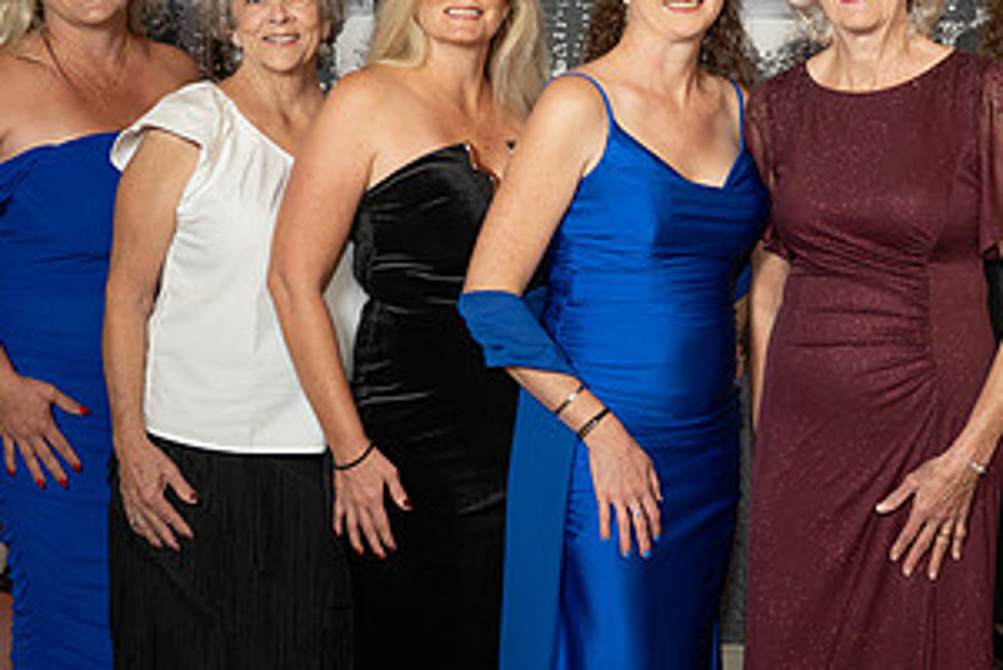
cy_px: 202
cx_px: 733
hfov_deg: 30.9
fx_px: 1784
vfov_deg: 21.2
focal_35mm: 64
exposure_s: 1/160
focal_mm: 33.2
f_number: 2.8
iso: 1000
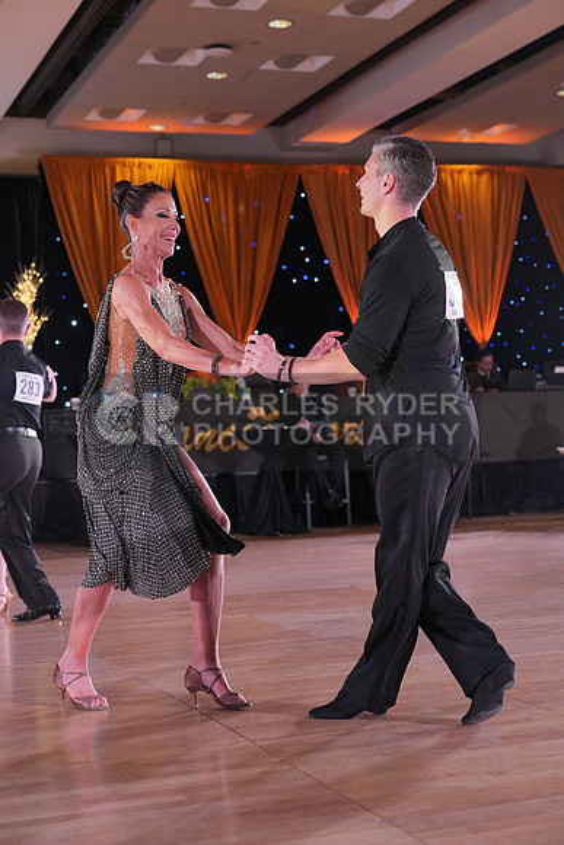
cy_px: 422
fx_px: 1409
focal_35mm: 60
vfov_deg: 33.4
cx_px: 282
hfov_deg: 22.6
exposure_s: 1/400
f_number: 4
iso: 2000
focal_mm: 60
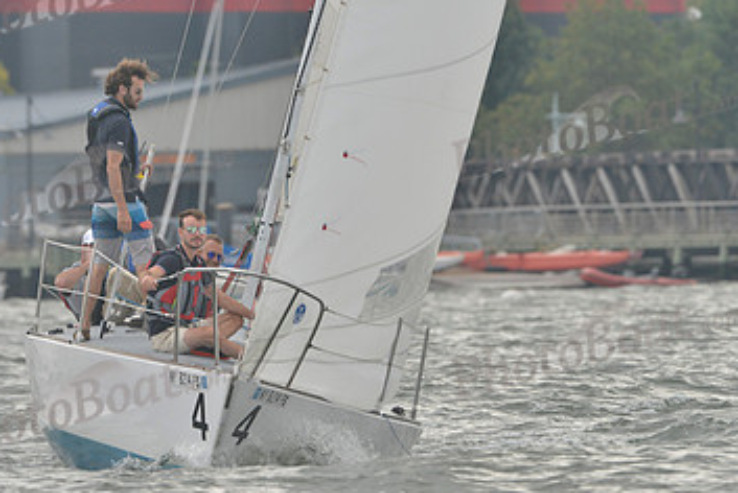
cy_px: 266
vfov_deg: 2.2
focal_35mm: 624
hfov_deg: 3.3
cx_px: 345
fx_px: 12802
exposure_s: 1/1000
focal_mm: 380
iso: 400
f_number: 7.1
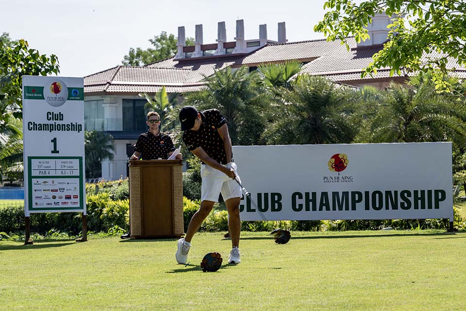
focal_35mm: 110
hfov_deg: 18.6
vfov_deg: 12.5
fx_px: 1424
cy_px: 156
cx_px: 233
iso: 250
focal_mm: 110
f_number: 6.3
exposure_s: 1/800
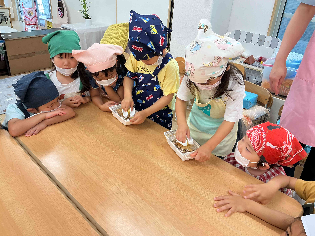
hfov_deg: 61.7
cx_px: 158
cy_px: 118
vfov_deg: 48.2
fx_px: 264
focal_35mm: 29
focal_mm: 3
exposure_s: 1/60
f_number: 1.8
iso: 40
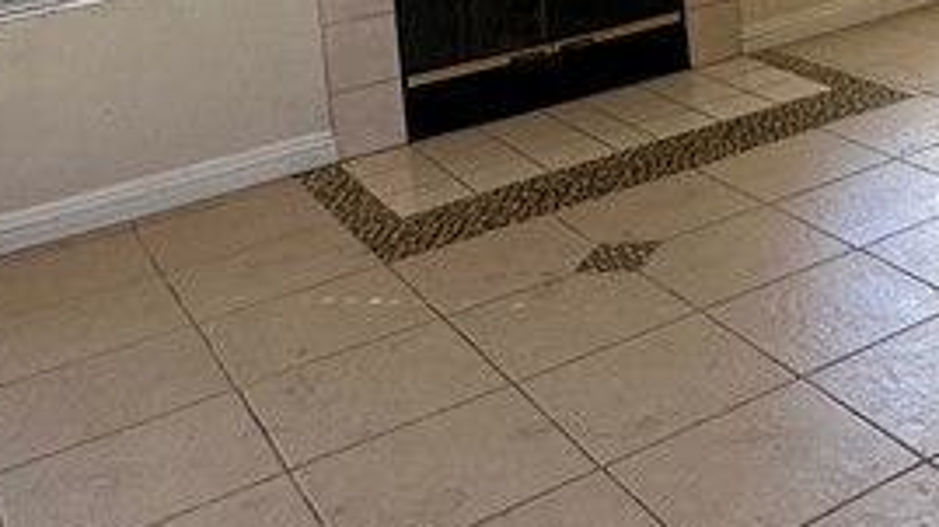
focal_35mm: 58
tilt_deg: -1.4
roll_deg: +4.2
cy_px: -290
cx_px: 1009
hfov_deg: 32.2
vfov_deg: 18.2
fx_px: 1443
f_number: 2.2
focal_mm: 2.22
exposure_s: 1/99
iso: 50
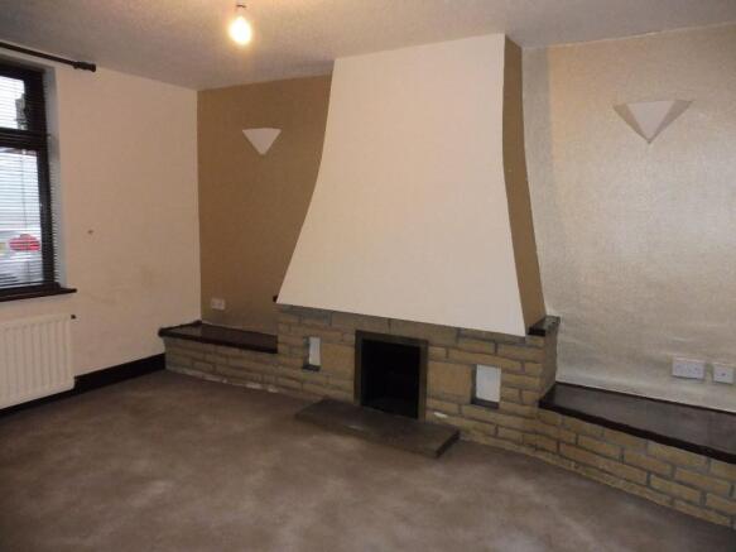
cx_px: 368
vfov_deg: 56.8
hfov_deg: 71.6
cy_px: 276
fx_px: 510
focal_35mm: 24
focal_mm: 4.3
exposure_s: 1/60
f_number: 3.3
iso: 400
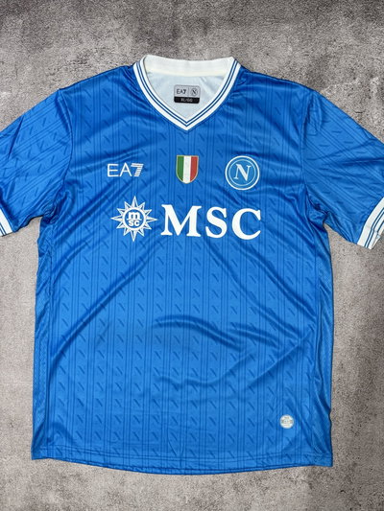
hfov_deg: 28.0
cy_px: 256
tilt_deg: -85.7
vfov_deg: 36.8
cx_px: 192
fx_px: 769
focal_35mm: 52
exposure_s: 1/33
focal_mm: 5.96
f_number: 1.6
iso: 160
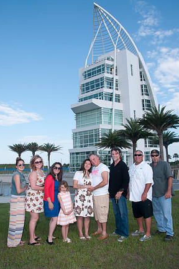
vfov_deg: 65.5
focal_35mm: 28
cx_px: 90
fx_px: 209
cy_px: 134
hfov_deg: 46.3
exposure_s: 1/250
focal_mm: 18
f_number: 9
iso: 100
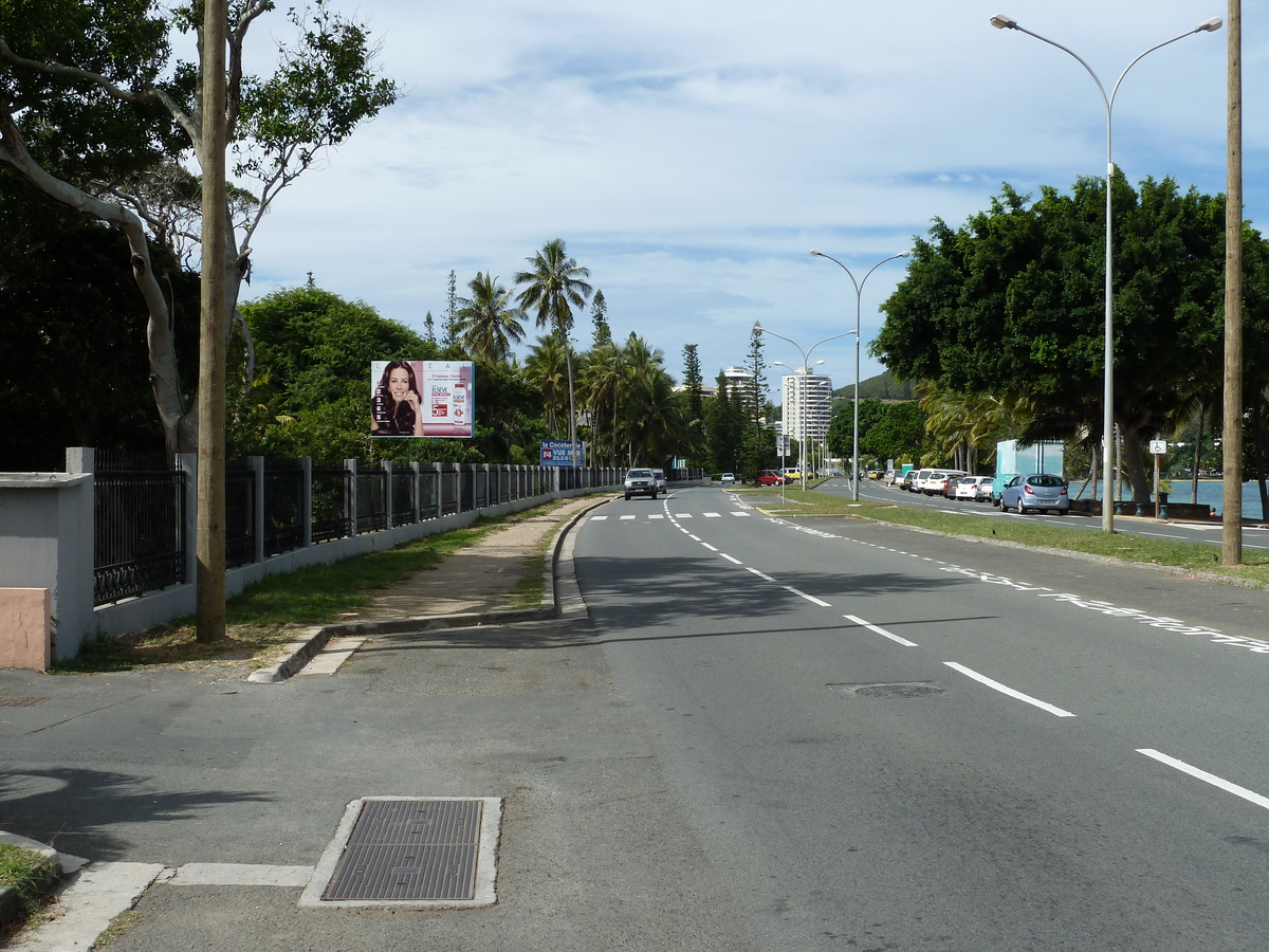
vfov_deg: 34.3
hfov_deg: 44.8
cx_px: 634
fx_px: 1540
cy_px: 476
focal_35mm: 42
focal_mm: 6.9
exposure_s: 1/500
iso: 80
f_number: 5
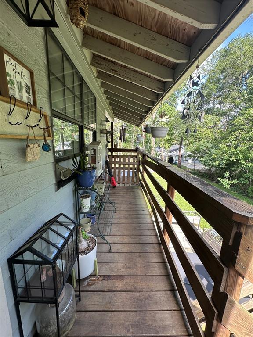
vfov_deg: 102.1
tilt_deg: -10.1
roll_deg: -3.9
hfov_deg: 85.7
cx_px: 126
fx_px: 136
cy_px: 168
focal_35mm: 14
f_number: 2.2
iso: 40
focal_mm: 2.22
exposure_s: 1/112
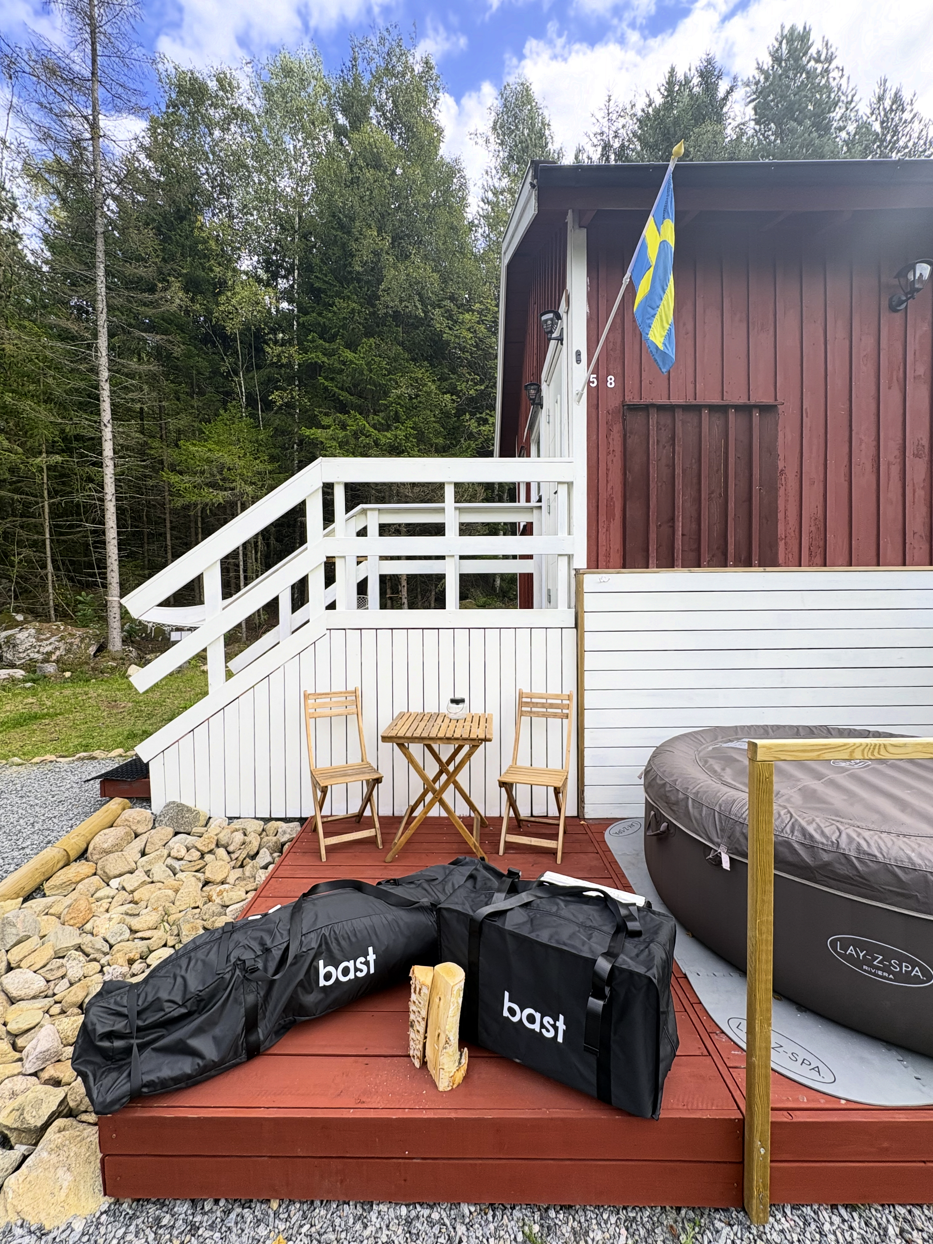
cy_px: 622
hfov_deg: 85.7
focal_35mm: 14
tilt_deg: -1.2
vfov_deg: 102.1
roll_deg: +1.9
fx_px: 503
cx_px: 466
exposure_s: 1/217
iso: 64
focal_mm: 2.22
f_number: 2.2
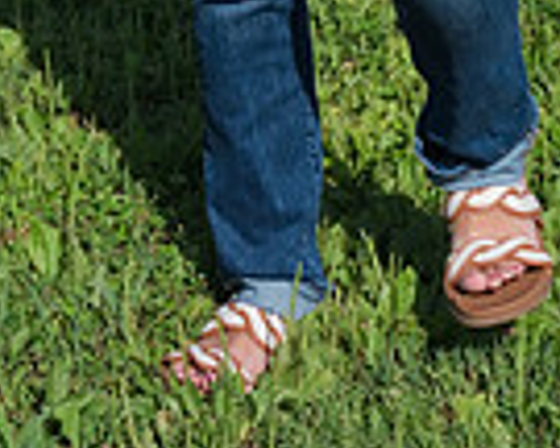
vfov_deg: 7.4
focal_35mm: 193
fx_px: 3199
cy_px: -660
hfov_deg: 10.0
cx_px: 87
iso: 400
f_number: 14
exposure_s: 1/320
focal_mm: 48
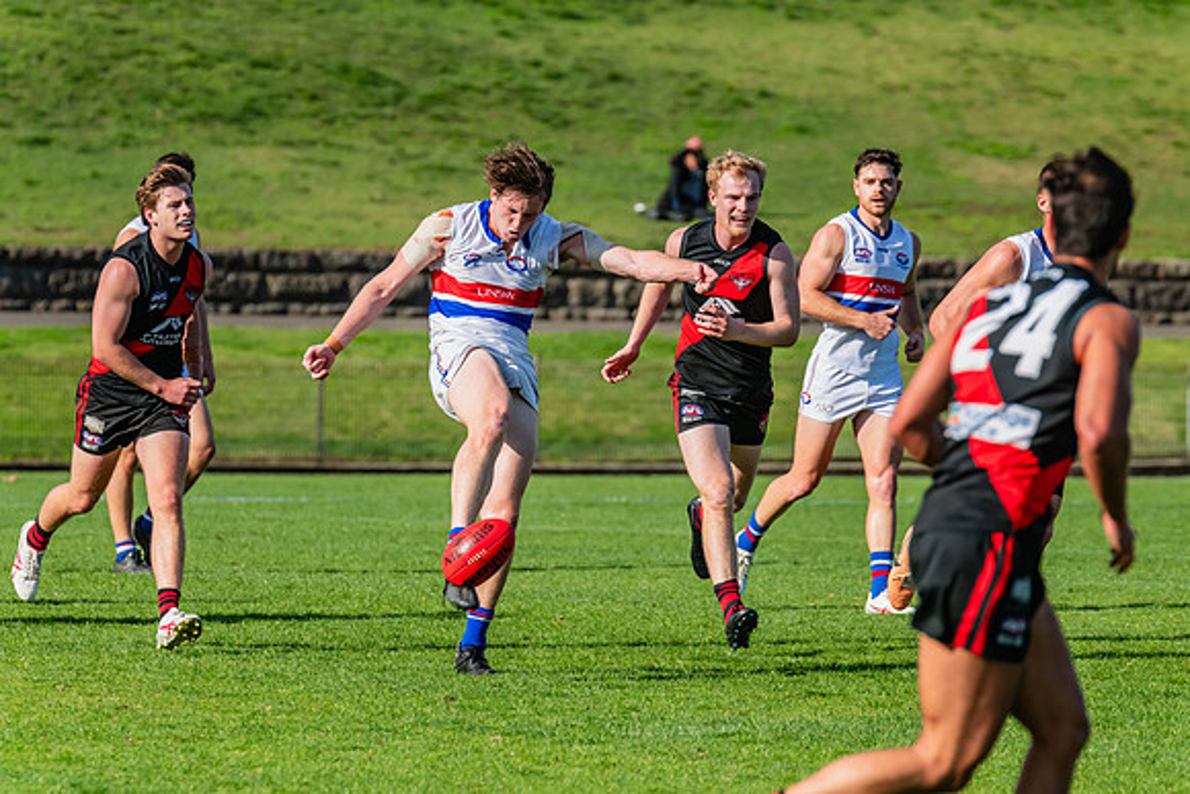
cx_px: 632
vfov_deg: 3.3
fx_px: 13923
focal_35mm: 421
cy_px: 400
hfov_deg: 4.9
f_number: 9
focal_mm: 380
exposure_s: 1/1600
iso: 800
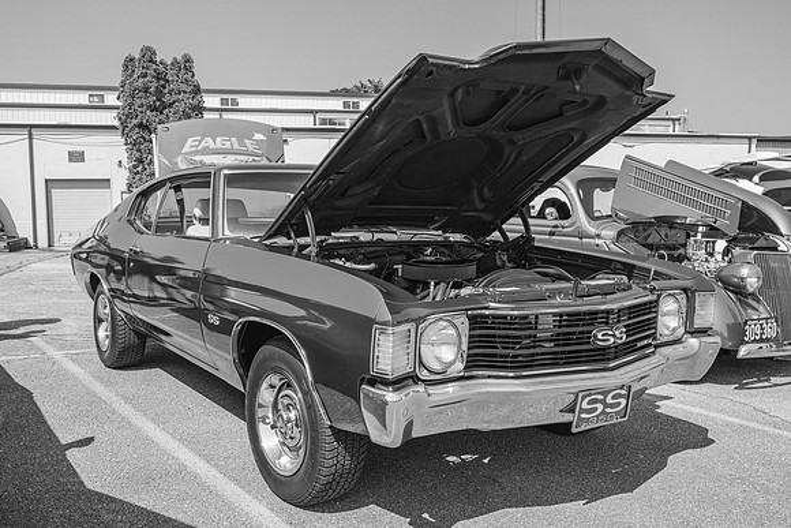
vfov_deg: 40.2
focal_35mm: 33
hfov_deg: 57.5
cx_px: 379
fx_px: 721
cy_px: 264
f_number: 10
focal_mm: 31.5
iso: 160
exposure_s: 1/160
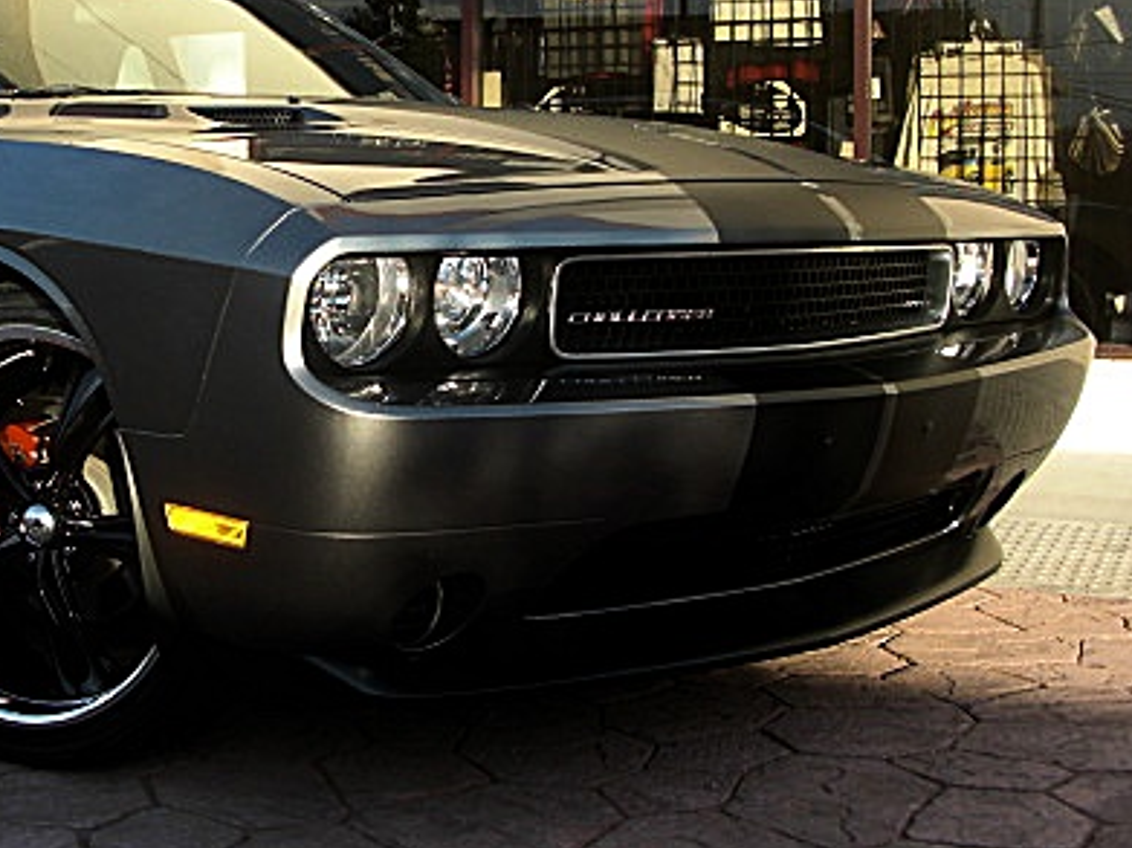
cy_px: 310
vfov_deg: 24.7
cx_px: 304
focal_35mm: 59
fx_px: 1929
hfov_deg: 32.2
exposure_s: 1/250
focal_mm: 6.3
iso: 50
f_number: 2.8
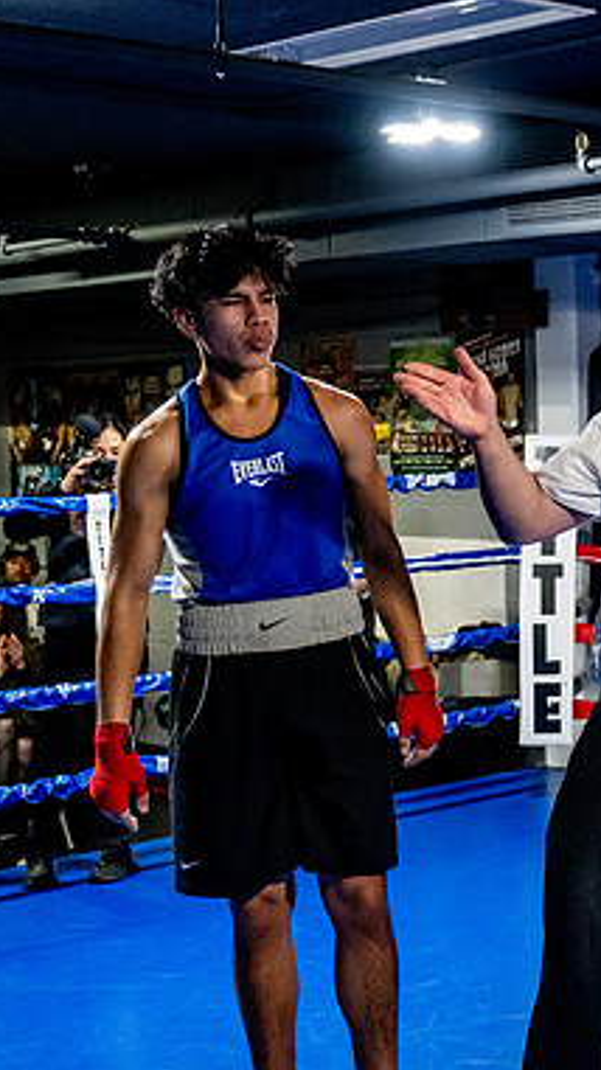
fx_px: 1900
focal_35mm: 67
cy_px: 538
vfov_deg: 31.4
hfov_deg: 16.9
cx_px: 798
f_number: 2.8
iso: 5000
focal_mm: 28
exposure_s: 1/800
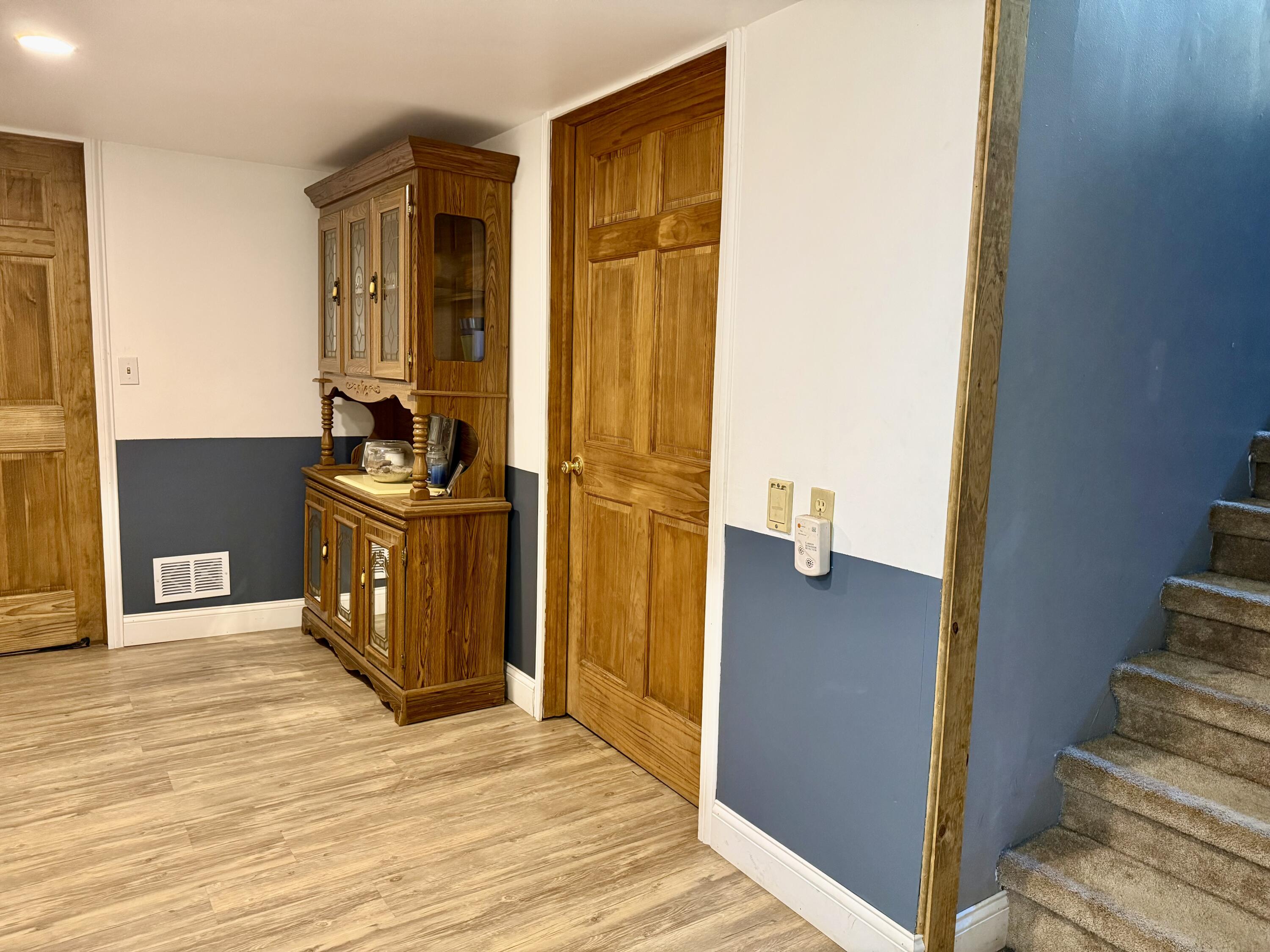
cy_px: 476
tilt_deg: -7.4
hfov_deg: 71.6
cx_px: 635
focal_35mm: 24
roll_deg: -1.7
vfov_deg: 56.8
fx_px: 881
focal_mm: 6.76
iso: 400
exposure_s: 1/60
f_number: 1.78
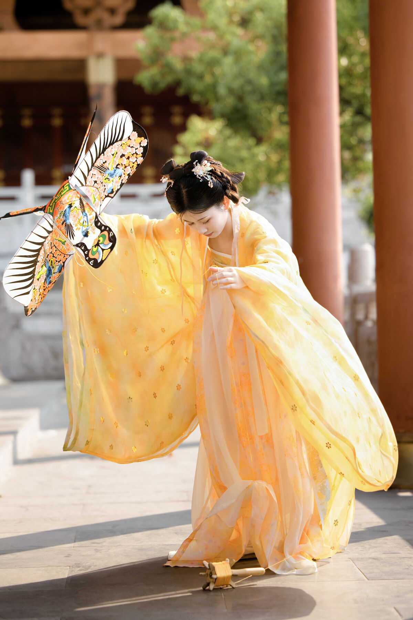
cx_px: 206
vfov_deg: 20.6
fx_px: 1703
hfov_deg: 13.8
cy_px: 310
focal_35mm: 99
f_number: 2.8
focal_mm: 100
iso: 100
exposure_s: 1/500
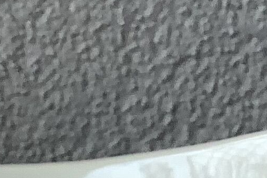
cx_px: 53
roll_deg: +2.1
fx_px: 1536
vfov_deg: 6.2
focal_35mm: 207
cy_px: 489
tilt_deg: -15.3
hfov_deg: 9.9
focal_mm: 3.3
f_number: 2.4
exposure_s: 1/120
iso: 40
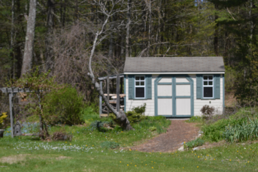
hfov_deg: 24.6
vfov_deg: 16.5
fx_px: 591
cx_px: 129
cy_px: 86
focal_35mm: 82
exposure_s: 1/250
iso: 100
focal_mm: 55
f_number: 8
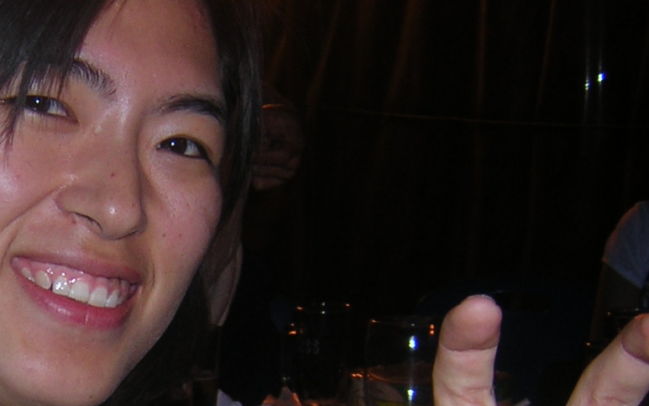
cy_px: 370
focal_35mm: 79
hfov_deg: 25.2
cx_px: 36
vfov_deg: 16.3
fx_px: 1397
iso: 100
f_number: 2.6
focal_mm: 4.7
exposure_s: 1/60.1
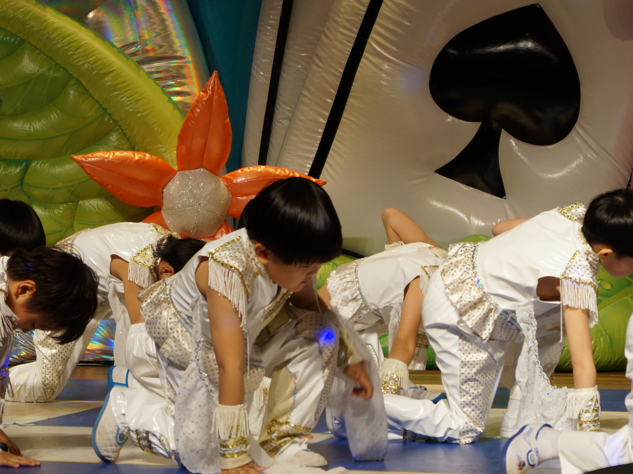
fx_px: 2447
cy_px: 201
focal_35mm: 134
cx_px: 213
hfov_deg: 14.7
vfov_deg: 11.1
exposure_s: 1/100
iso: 320
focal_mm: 55
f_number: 5.6
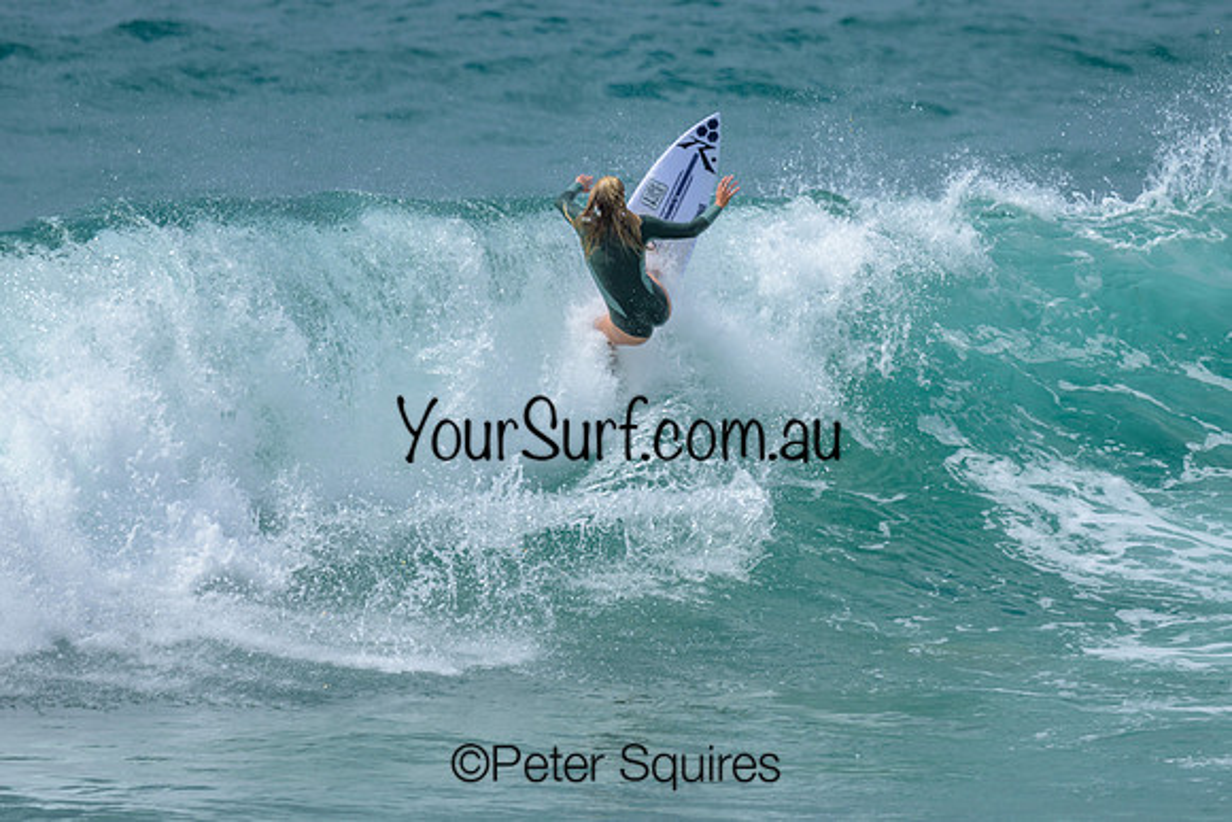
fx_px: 37360
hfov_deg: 1.9
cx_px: 699
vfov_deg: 1.3
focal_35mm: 1091
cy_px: 346
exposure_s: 1/2000
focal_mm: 800
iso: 160
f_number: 6.3
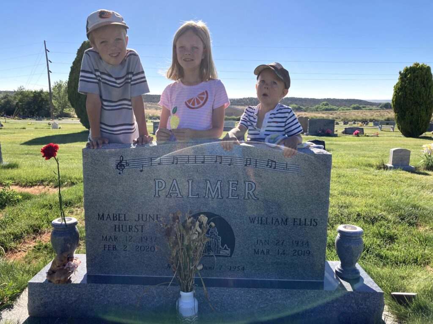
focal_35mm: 28
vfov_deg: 49.7
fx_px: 350
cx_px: 216
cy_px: 162
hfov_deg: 63.4
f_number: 1.8
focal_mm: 3.99
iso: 20
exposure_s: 1/1779
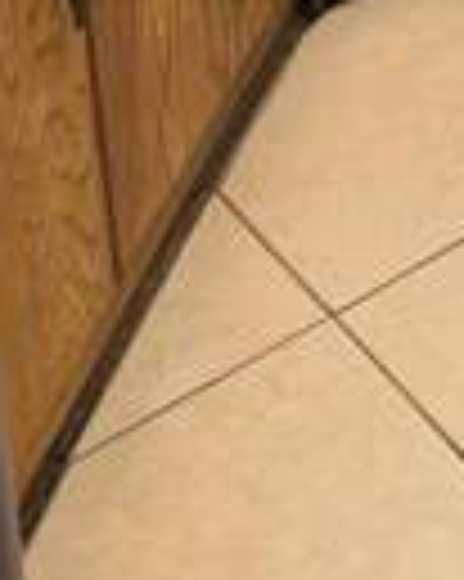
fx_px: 1994
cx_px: 914
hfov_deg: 11.9
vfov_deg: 12.9
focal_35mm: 116
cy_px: -791
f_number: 1.78
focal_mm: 6.76
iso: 160
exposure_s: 1/121
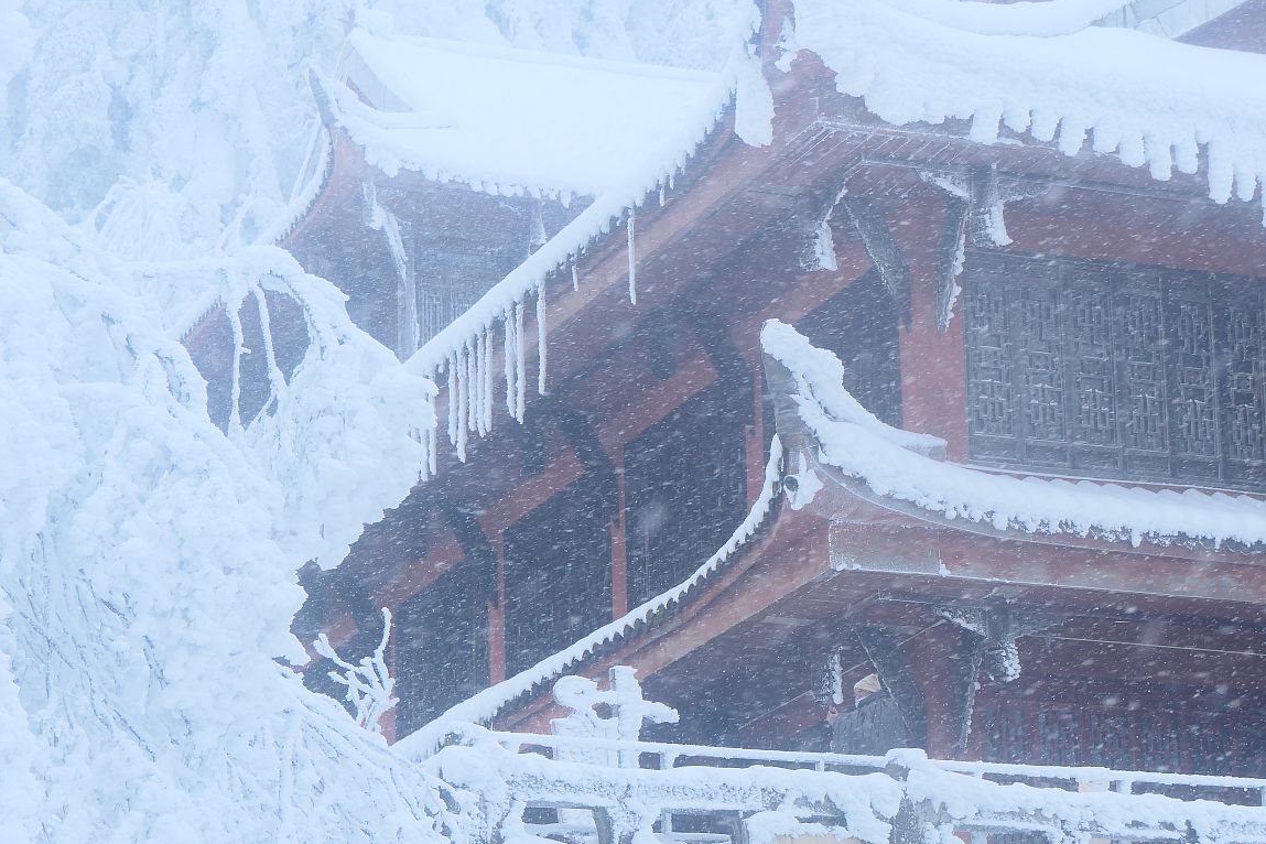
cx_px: 660
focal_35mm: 141
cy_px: 415
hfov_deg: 14.6
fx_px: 4958
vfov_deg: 9.7
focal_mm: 49.3
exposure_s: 1/200
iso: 320
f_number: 4.2
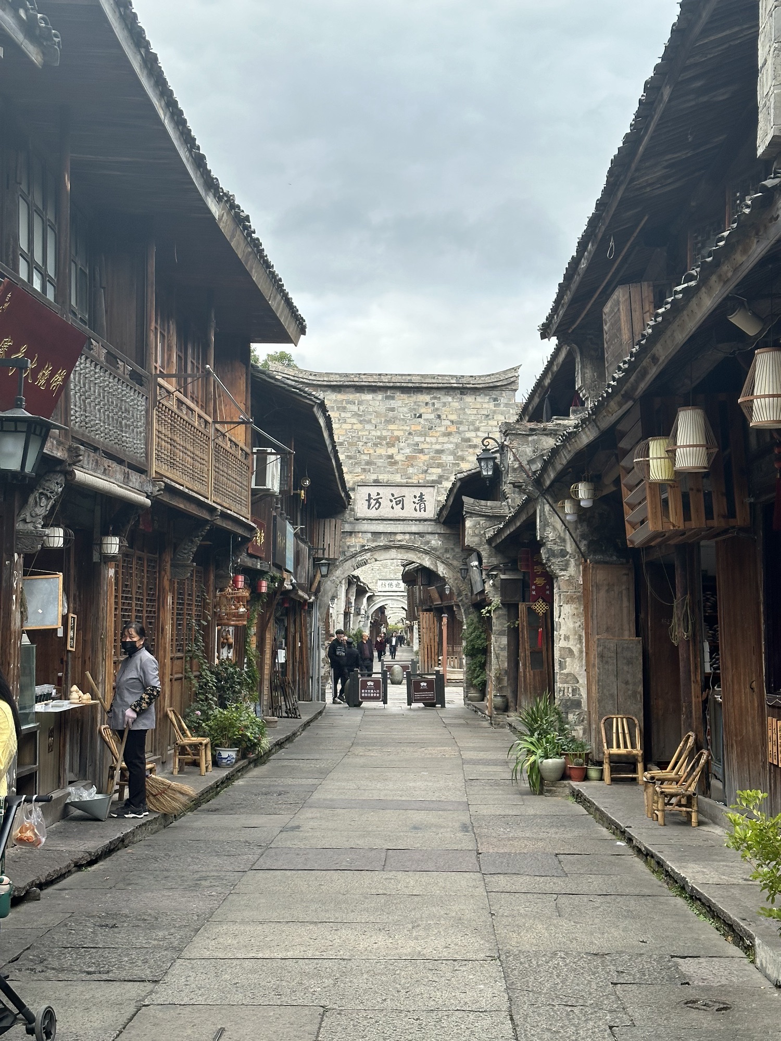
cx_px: 390
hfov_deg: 30.3
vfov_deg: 39.7
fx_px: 1444
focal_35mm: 48
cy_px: 520
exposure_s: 1/843
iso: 64
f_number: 1.78
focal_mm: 6.86
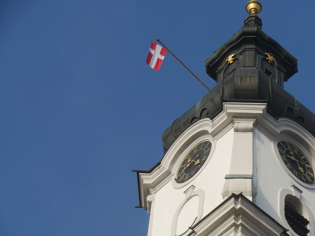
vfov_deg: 9.9
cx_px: 158
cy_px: 118
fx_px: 1366
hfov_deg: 13.2
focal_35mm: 150
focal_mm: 75
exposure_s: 1/400
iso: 200
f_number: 8
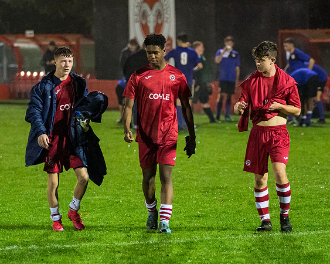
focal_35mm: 250
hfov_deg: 7.7
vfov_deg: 6.2
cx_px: 147
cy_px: 157
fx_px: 2443
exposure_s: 1/1000
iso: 6400
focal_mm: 125
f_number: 2.8
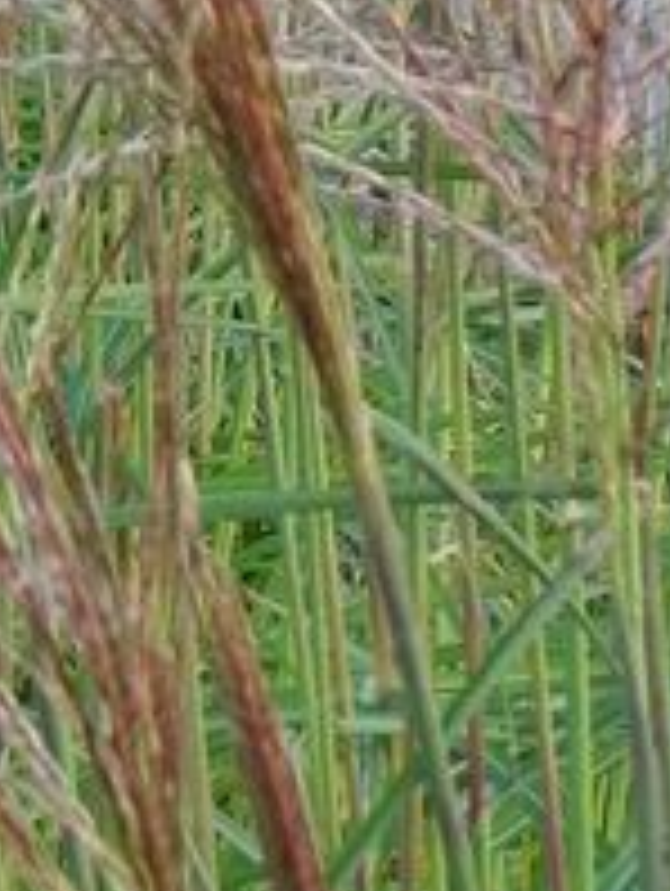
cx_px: -310
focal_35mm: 303
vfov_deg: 6.5
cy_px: -45
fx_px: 7803
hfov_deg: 4.9
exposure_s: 1/40
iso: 160
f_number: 4.5
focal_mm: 13.4
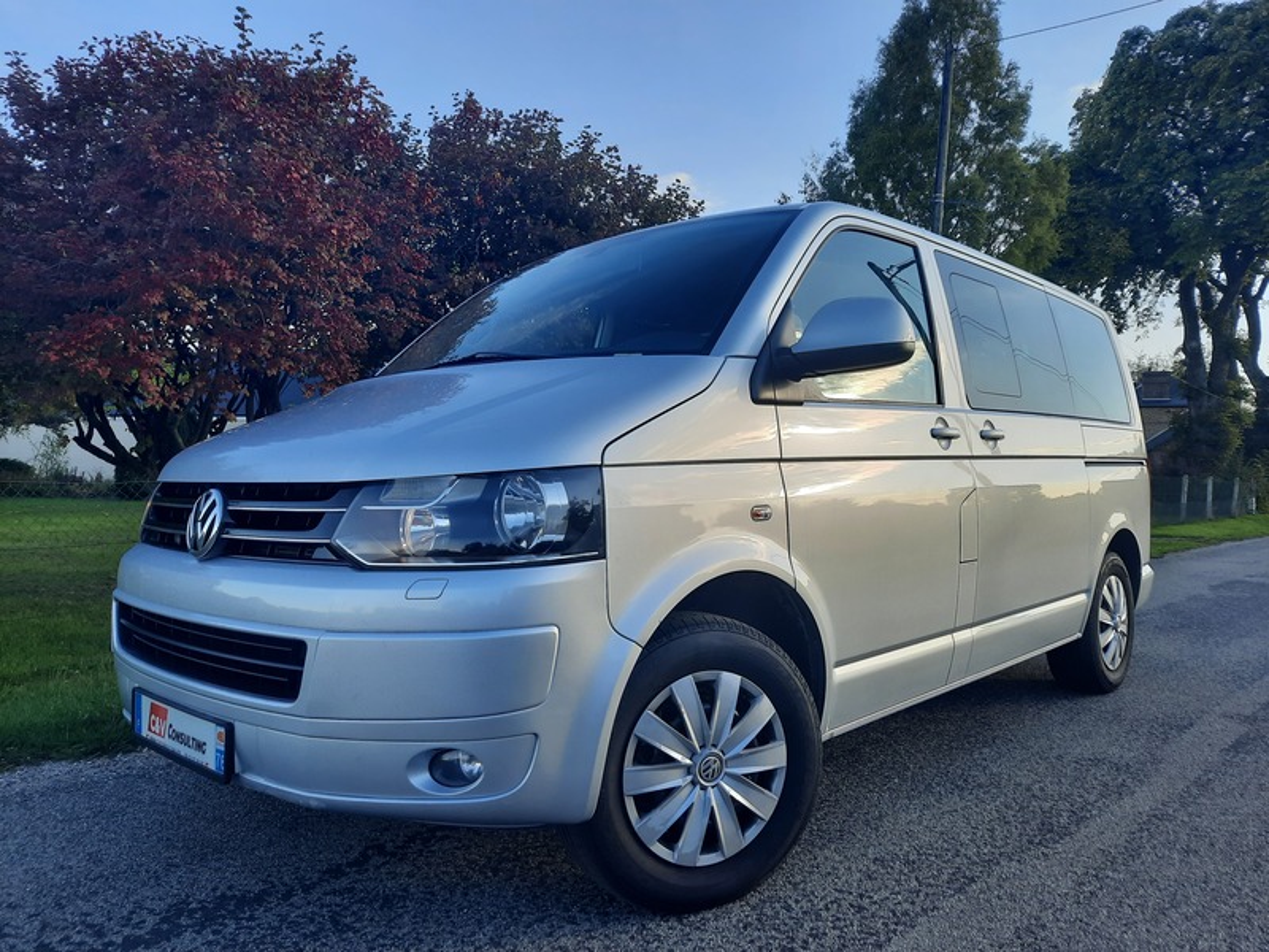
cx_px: 634
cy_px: 476
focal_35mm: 25
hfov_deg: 69.4
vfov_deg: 54.9
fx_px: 916
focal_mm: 4.6
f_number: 2
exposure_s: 1/357
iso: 32
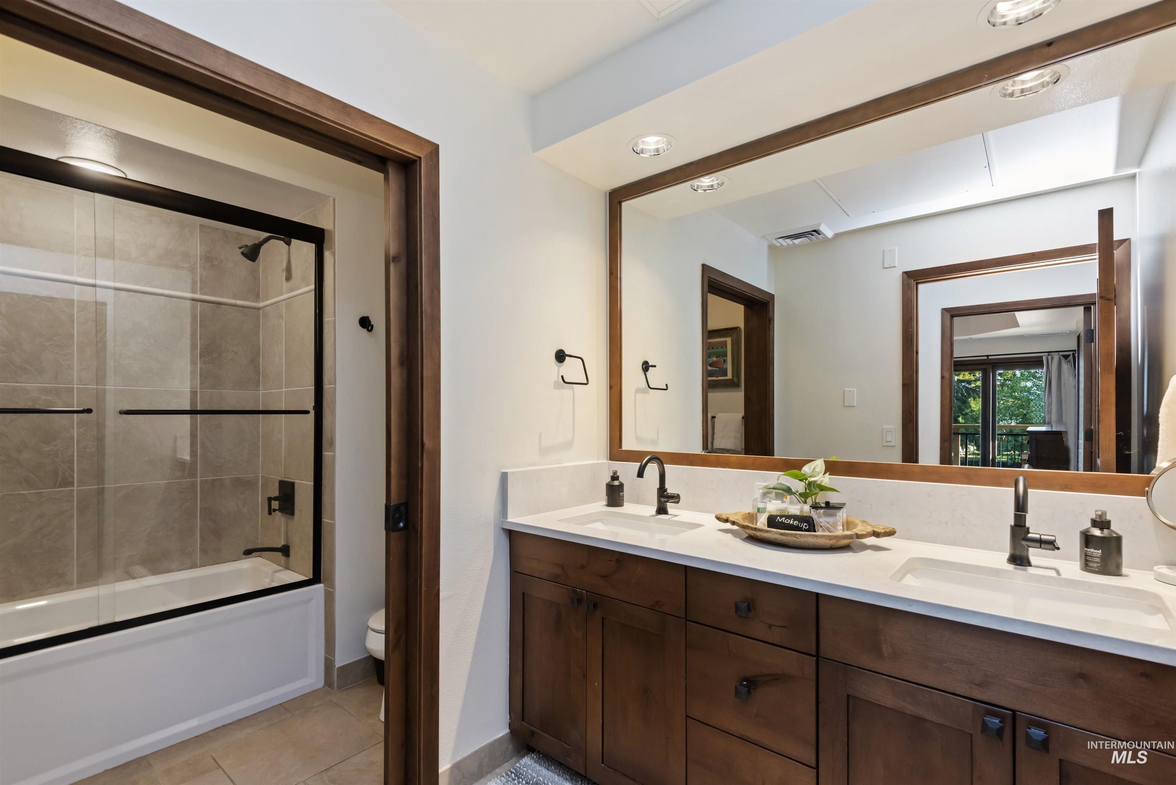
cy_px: 392
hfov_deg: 96.7
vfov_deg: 73.8
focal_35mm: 16
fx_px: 523
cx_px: 588
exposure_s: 1/20
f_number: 7.1
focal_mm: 16
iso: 800
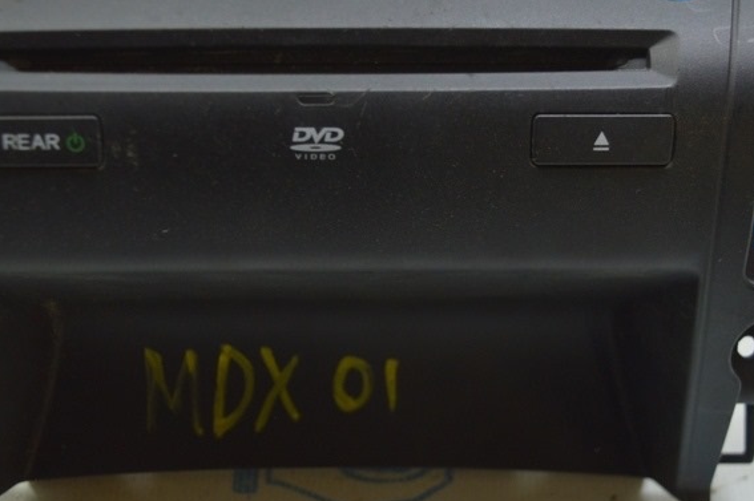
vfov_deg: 20.9
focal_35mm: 65
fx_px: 1360
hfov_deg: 31.0
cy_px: 258
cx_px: 359
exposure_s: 1/60
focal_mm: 24
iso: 400
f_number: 4
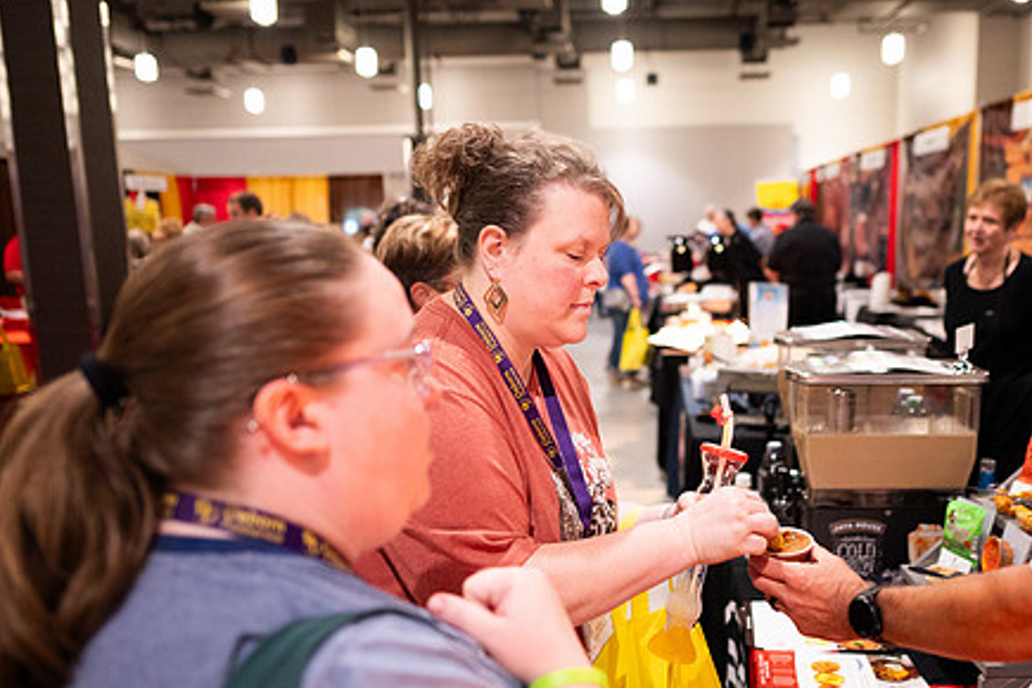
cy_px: 388
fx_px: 917
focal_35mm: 32
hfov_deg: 58.4
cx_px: 607
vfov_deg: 41.0
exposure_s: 1/200
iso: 1250
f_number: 1.8
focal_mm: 24
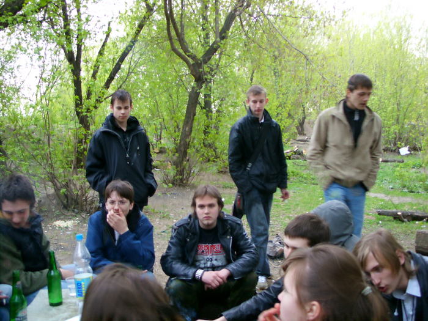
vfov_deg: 33.6
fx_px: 532
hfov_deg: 43.9
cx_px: 214
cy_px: 160
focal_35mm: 43
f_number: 2.9
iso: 50
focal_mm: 8.86
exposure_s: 1/5
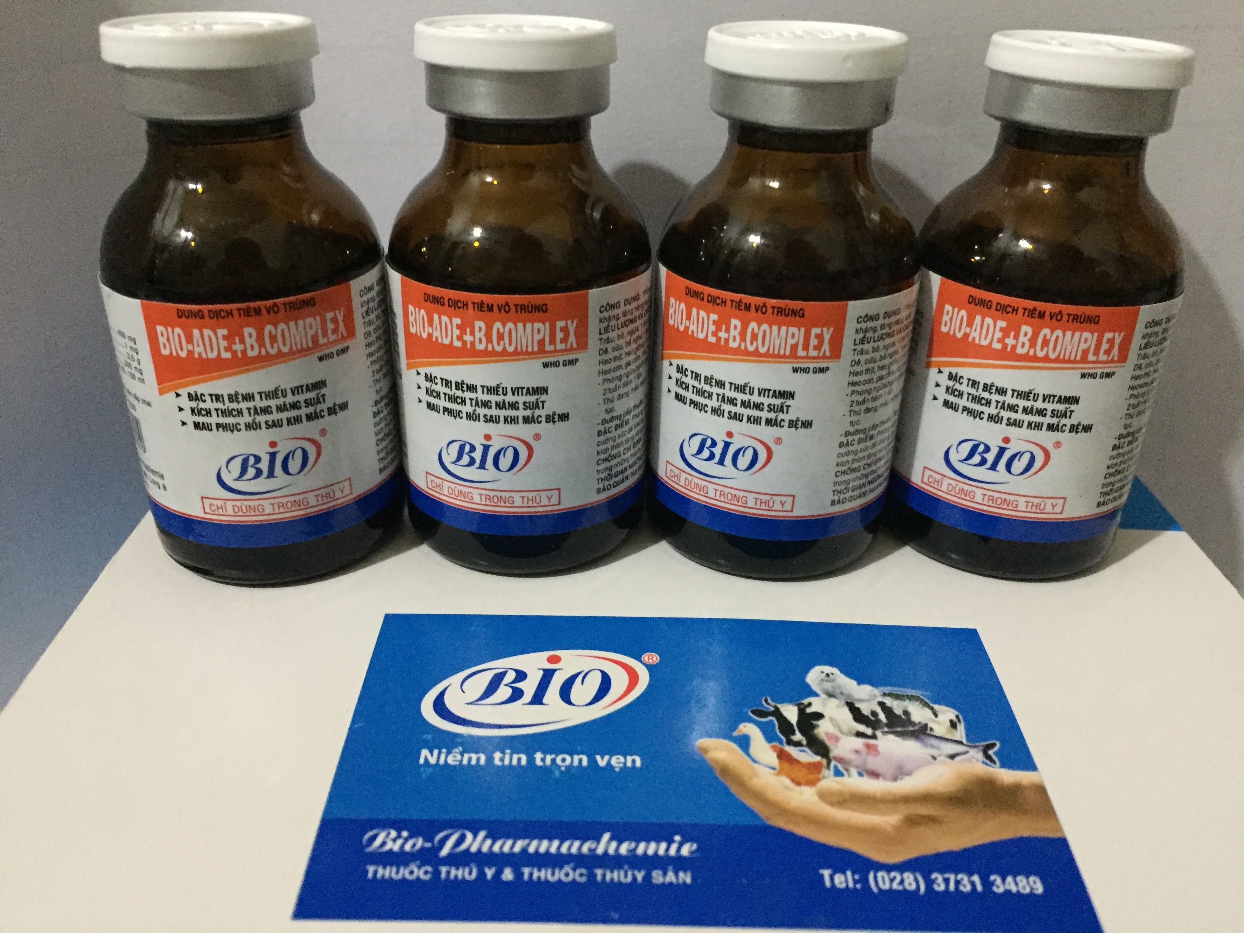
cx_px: 622
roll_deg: -1.6
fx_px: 1042
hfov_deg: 61.7
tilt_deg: -29.8
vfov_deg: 48.2
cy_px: 466
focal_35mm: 29
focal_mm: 4.15
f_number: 2.2
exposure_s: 1/17
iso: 400
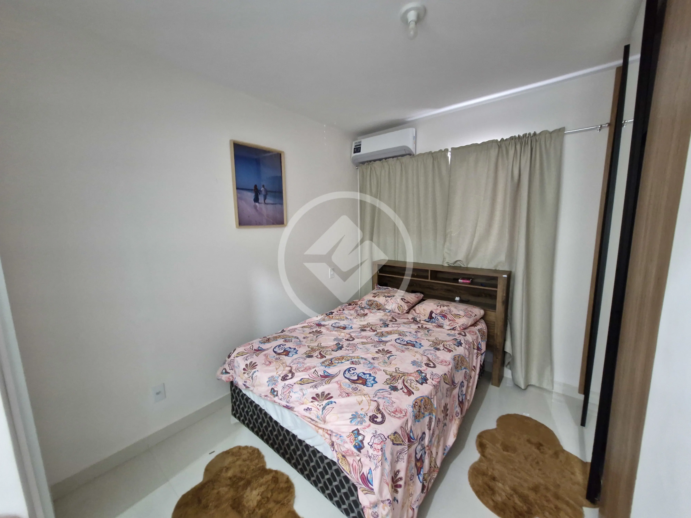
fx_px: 260
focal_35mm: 13
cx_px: 346
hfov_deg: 106.2
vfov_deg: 89.9
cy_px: 259
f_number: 2.2
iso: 500
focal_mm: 1.74
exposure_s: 1/31
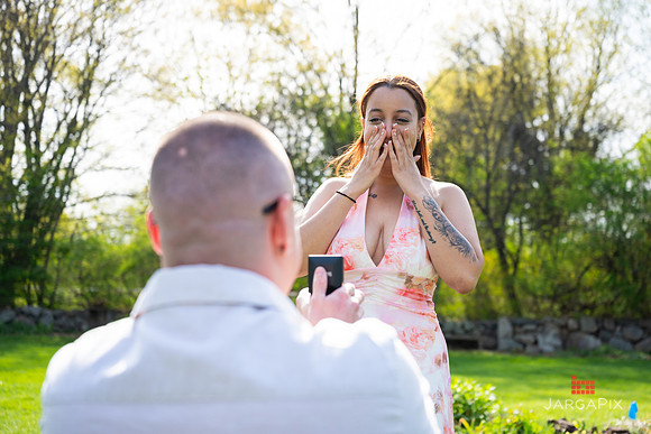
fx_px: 803
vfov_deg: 30.3
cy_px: 206
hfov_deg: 44.1
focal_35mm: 44
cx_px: 343
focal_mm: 42
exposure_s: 1/1000
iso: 200
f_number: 3.2
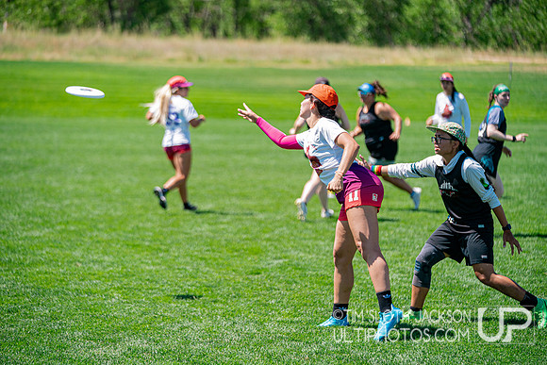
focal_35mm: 134
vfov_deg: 10.2
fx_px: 2036
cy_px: 182
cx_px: 274
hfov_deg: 15.3
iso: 500
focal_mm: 134
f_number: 2.8
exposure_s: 1/6400
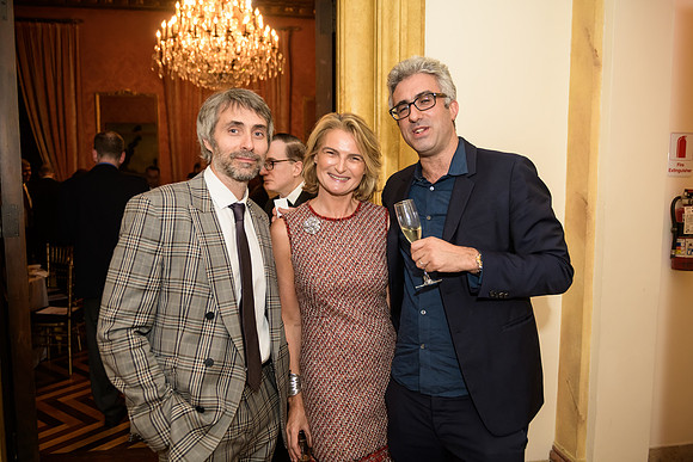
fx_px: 539
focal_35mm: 28
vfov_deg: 46.4
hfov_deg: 65.5
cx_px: 346
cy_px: 231
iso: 1000
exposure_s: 1/125
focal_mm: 28
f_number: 3.2
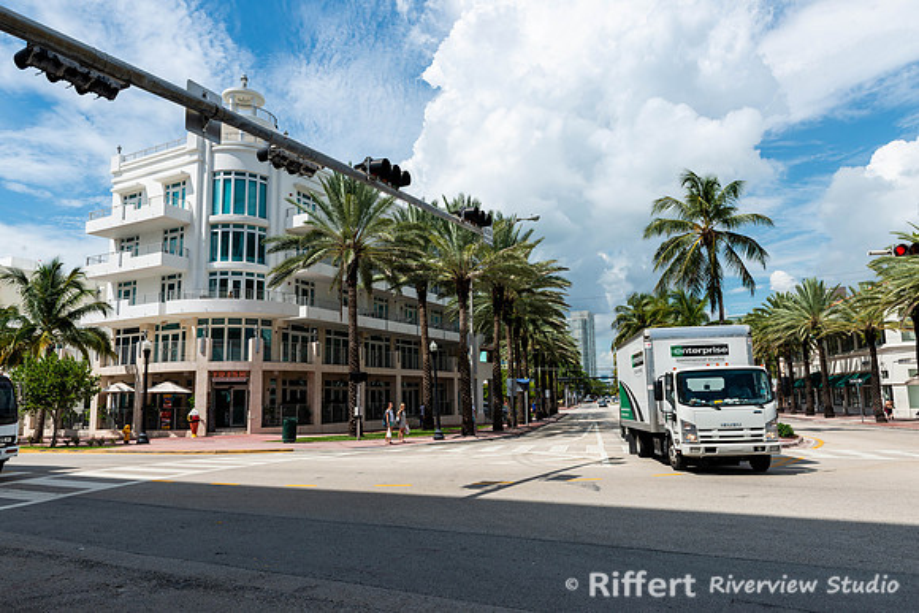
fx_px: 613
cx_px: 460
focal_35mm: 24
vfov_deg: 53.2
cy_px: 306
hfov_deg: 73.7
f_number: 11
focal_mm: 24
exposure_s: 1/200
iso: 100
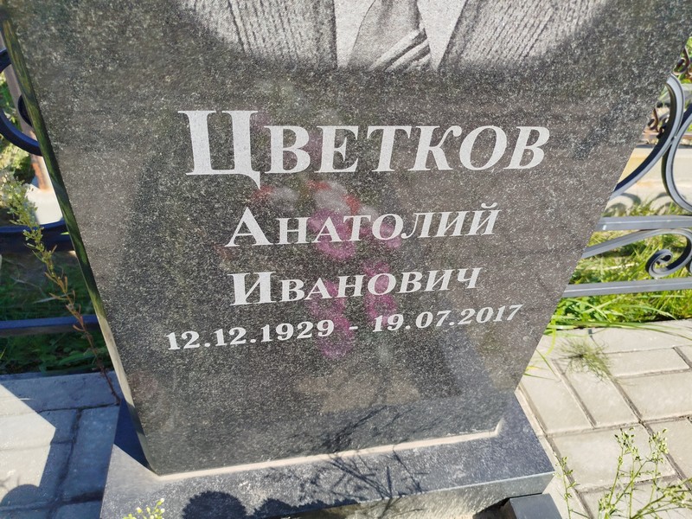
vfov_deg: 56.8
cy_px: 260
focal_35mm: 24
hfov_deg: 71.6
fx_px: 480
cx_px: 346
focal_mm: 5.31
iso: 50
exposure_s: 1/606
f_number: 1.7
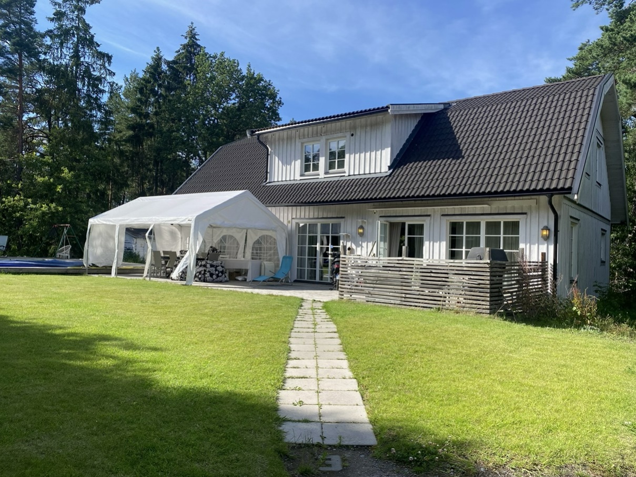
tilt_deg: +2.1
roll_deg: -2.9
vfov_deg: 53.1
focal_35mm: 26
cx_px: 318
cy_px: 238
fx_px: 478
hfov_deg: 67.3
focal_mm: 4.25
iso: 32
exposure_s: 1/1653
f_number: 1.8
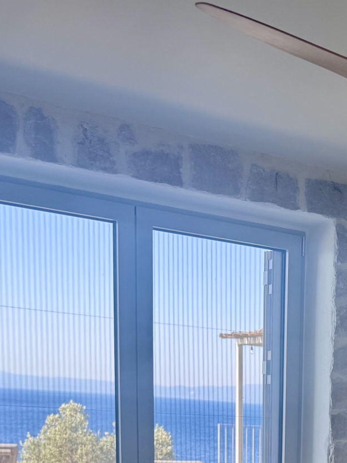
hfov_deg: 21.9
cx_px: 415
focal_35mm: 62
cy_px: 573
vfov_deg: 27.1
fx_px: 829
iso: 80
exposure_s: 1/167
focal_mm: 6.76
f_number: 1.78
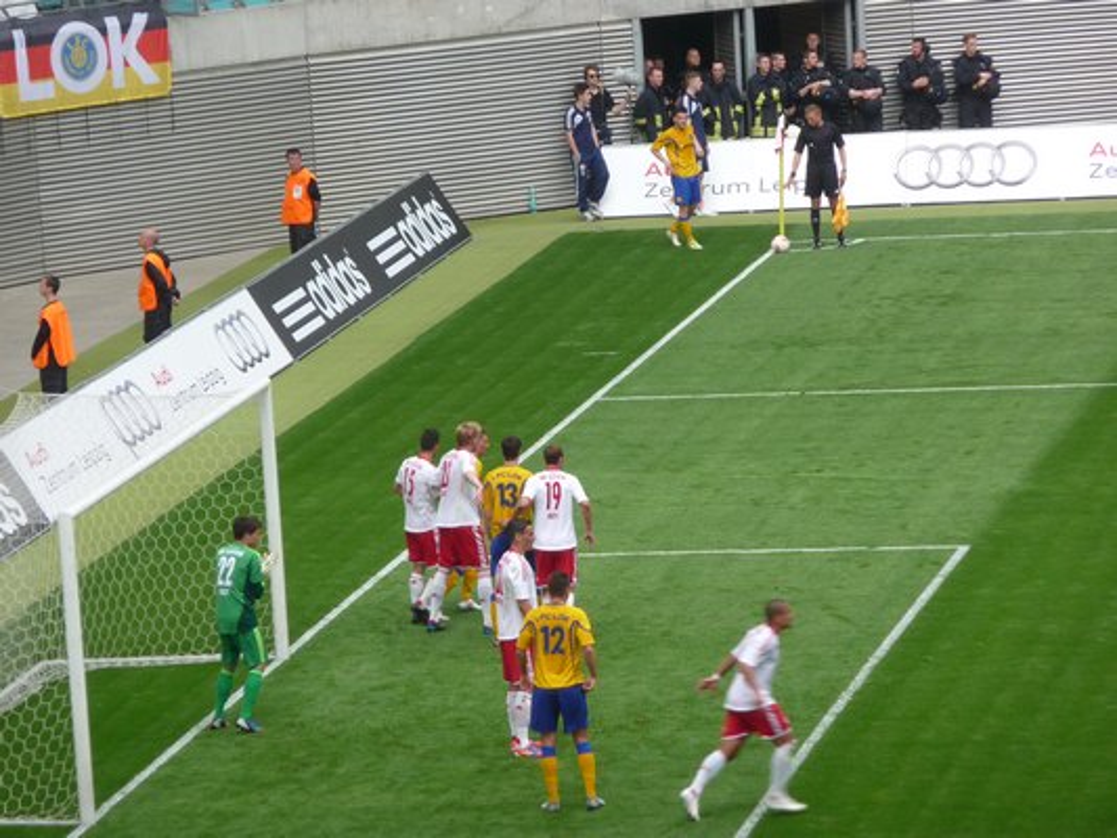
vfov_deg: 5.8
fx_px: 8263
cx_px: 558
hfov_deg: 7.7
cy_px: 419
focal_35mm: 256
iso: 125
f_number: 4.9
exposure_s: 1/60
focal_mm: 44
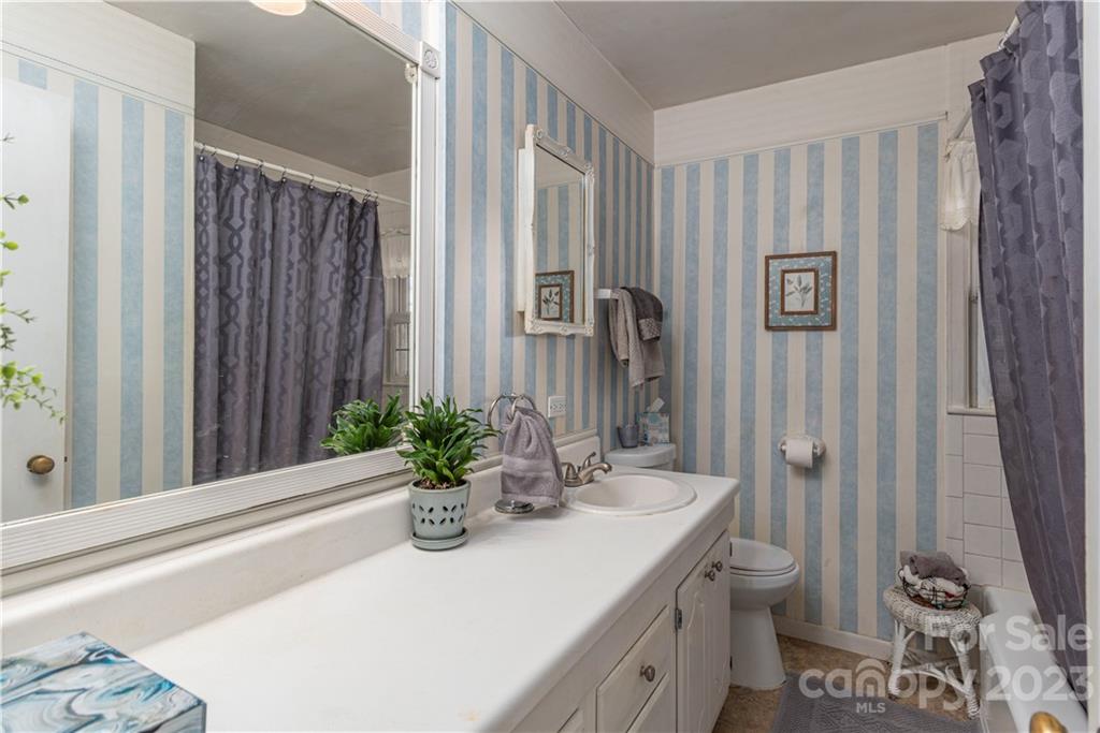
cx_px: 550
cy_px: 366
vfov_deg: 70.5
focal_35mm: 17
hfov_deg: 93.3
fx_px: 519
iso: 320
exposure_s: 1/60
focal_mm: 17
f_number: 7.1
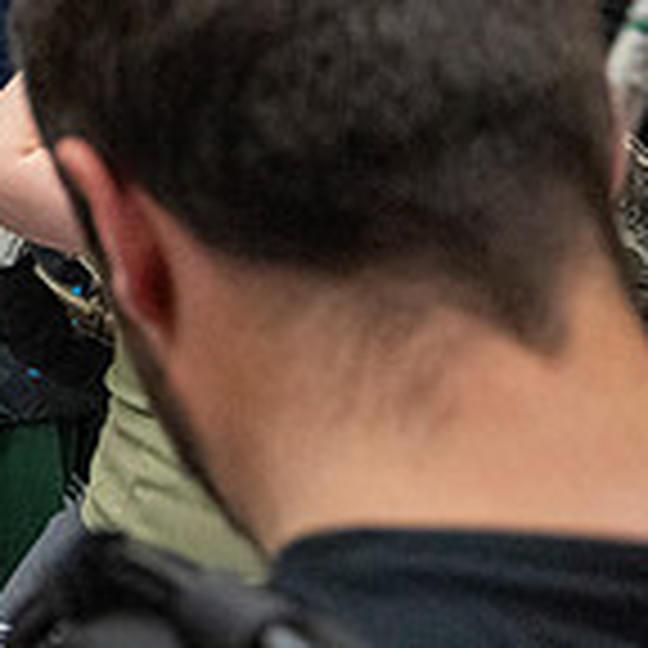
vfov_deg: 20.2
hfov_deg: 18.1
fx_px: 1737
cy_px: -65
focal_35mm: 82
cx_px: -410
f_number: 4
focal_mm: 24
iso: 10000
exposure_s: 1/500
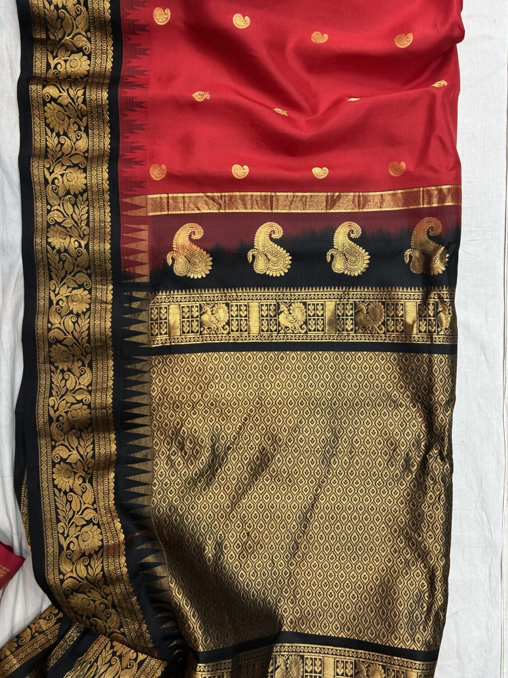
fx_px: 509
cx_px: 254
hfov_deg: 53.1
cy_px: 339
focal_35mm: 26
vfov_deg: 67.3
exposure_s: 1/100
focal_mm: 5.7
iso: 32
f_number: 1.5
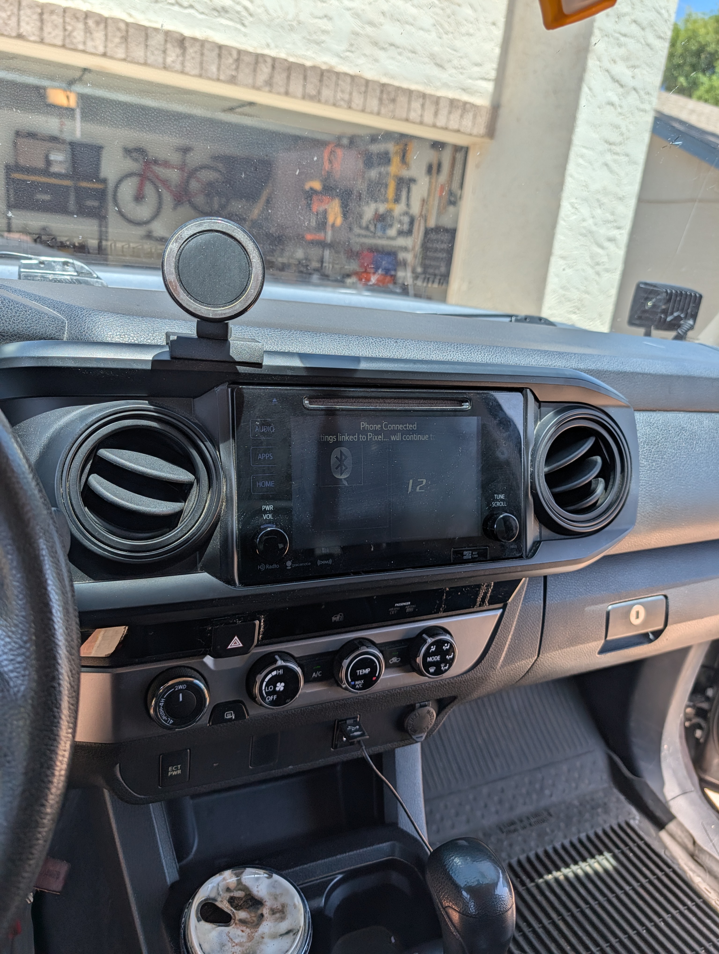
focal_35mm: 24
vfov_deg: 71.5
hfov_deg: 56.9
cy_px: 477
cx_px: 360
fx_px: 663
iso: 16
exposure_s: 1/346
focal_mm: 6.9
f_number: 1.68
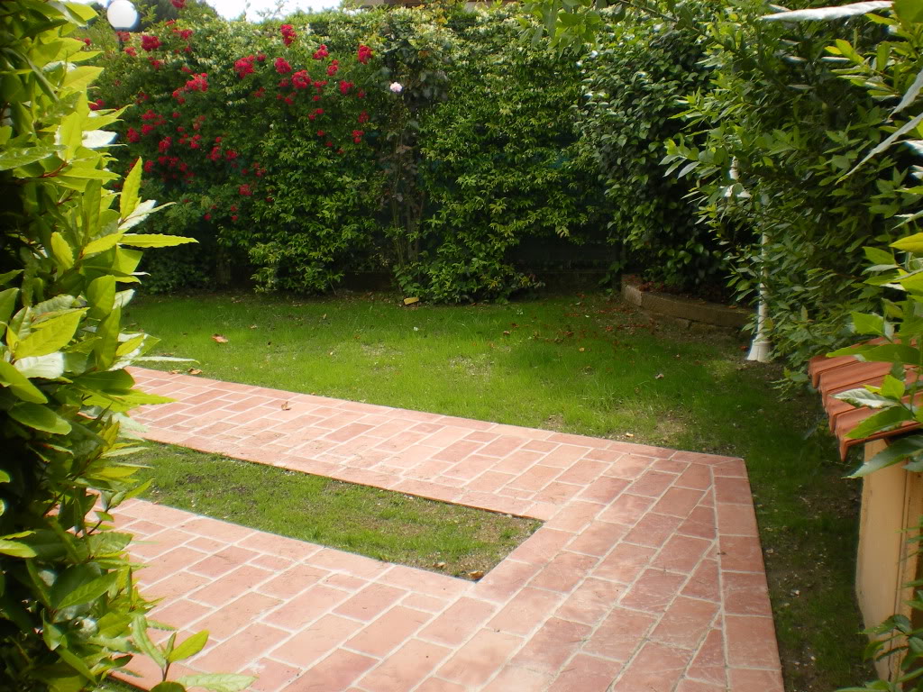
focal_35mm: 36
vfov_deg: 39.7
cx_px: 462
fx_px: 960
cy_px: 346
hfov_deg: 51.4
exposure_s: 1/160
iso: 50
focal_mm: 6.3
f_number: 4.6
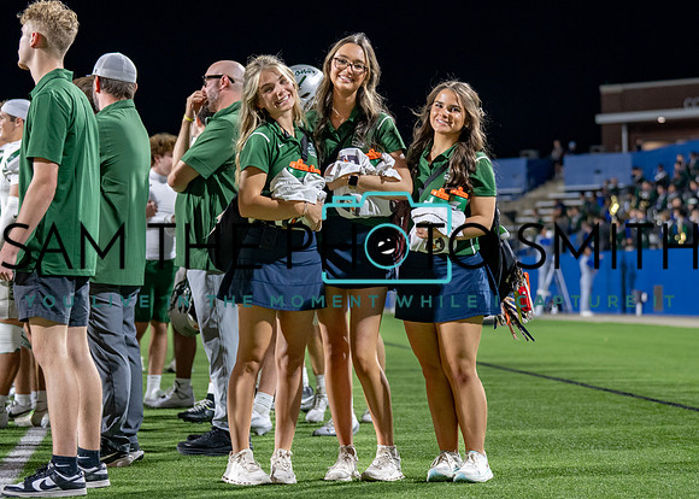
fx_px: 2003
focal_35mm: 101
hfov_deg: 19.8
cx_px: 354
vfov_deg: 14.2
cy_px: 245
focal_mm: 70
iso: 1250
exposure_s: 1/400
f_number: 2.8
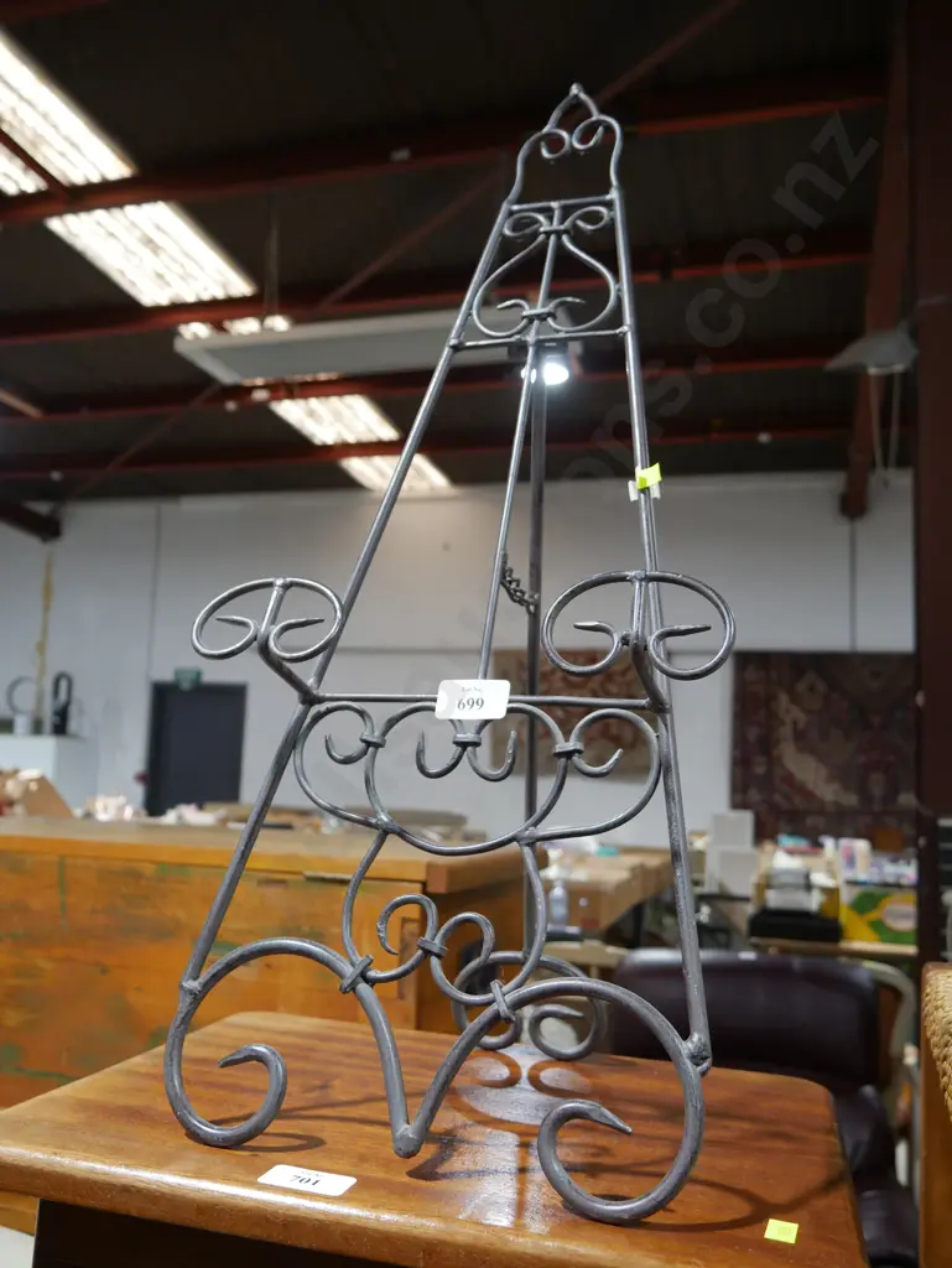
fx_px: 1026
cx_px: 476
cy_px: 634
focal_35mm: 28
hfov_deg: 49.8
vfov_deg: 63.4
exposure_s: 1/60
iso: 500
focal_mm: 14
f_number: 4
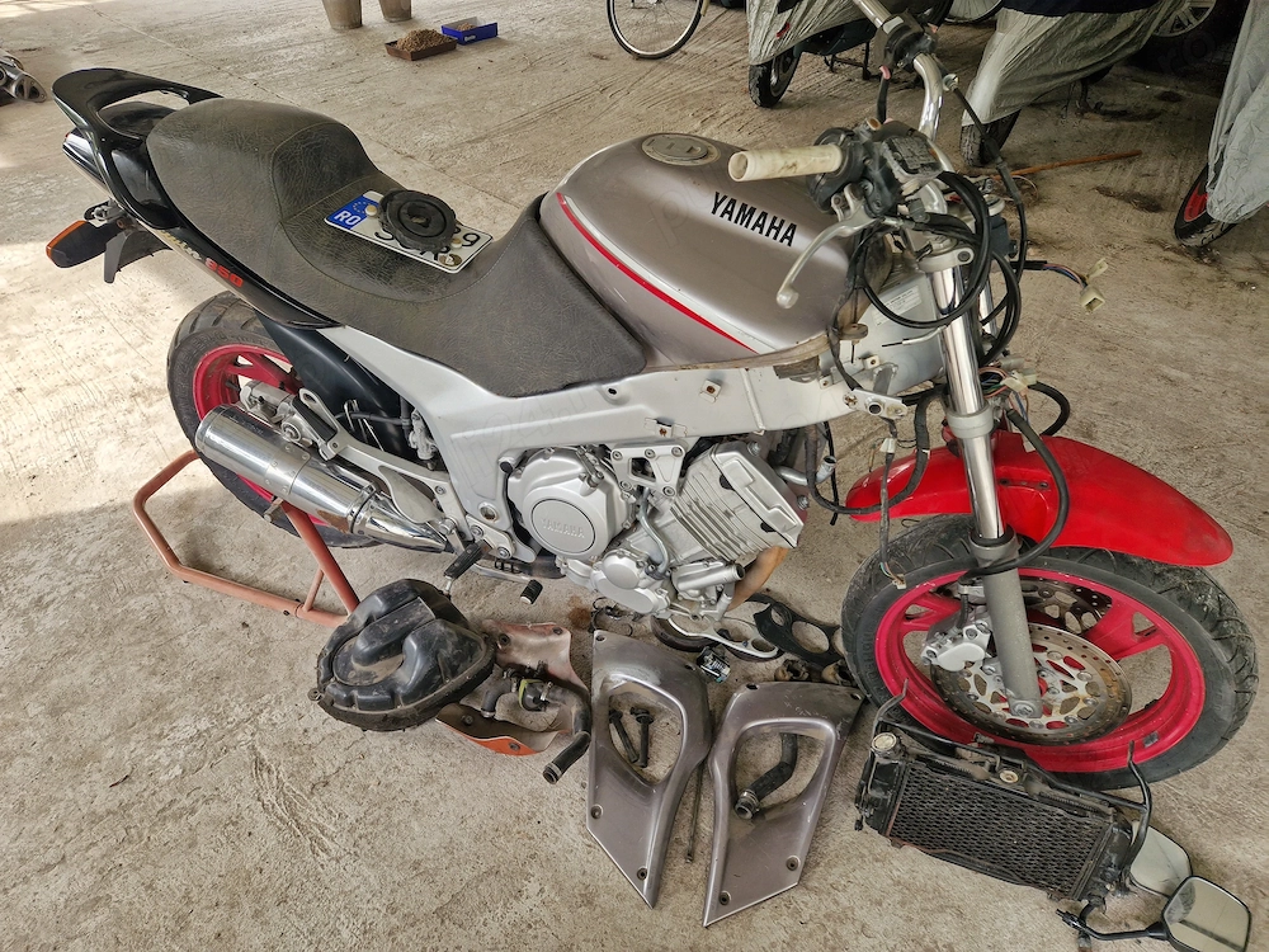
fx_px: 843
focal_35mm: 23
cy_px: 476
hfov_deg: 73.9
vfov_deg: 58.9
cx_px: 634
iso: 64
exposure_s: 1/180
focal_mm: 5.4
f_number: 1.8
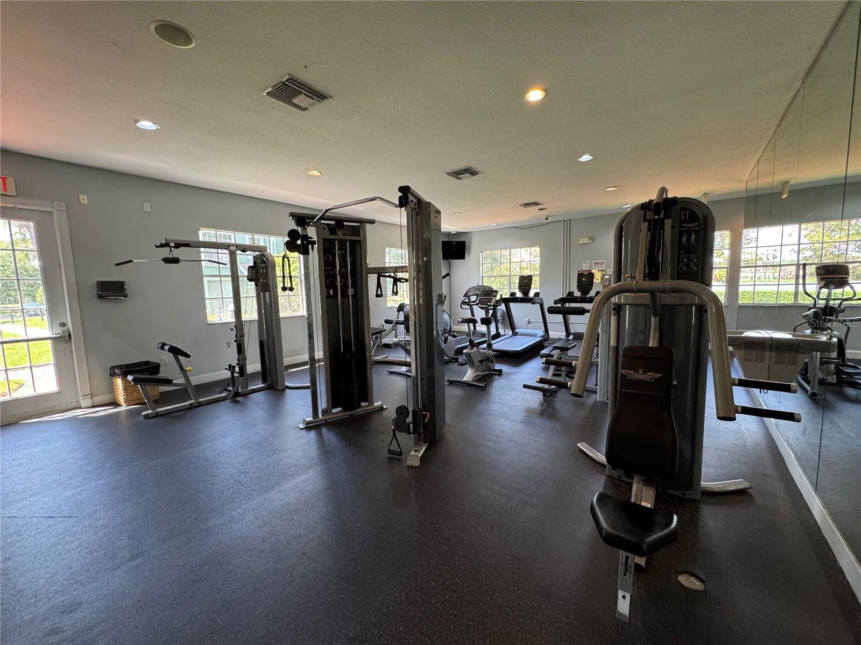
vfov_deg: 85.7
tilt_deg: -5.9
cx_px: 430
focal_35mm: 14
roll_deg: +1.6
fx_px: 348
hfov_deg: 102.1
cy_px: 322
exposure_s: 1/120
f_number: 2.2
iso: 250
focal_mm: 2.22
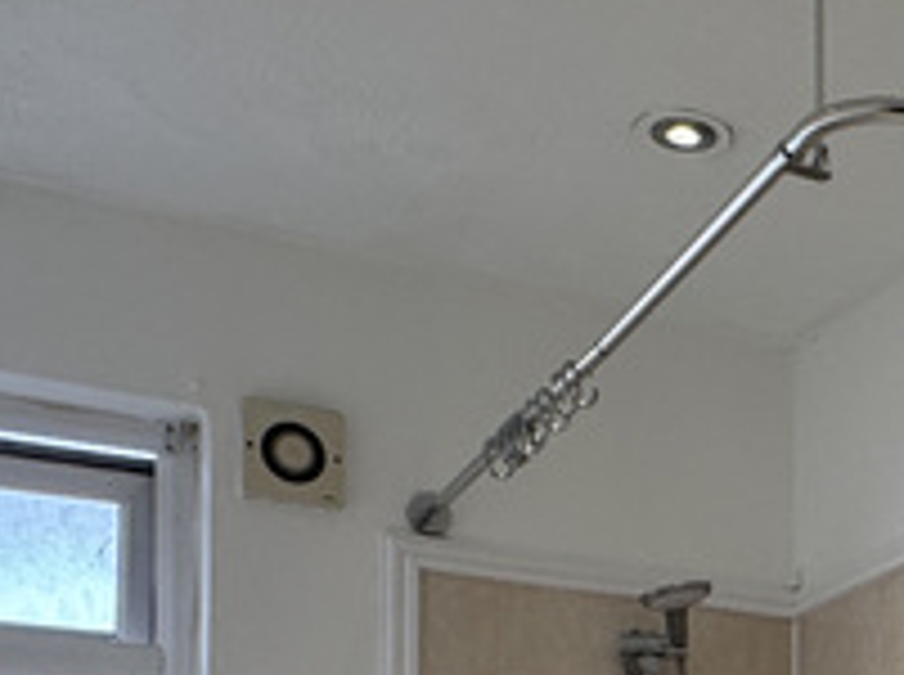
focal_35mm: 67
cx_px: 1034
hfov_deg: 26.4
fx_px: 1747
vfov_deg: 19.1
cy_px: 1017
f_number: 2.2
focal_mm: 2.22
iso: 50
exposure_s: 1/99
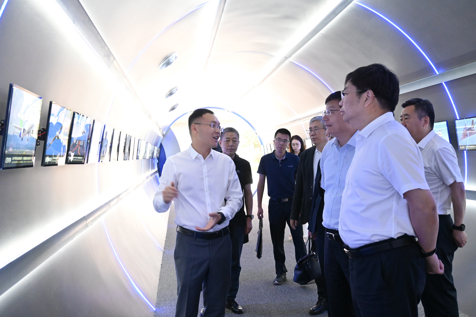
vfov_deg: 36.9
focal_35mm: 36
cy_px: 158
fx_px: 476
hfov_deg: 53.1
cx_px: 238
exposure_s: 1/125
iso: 3200
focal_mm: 24
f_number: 4.2
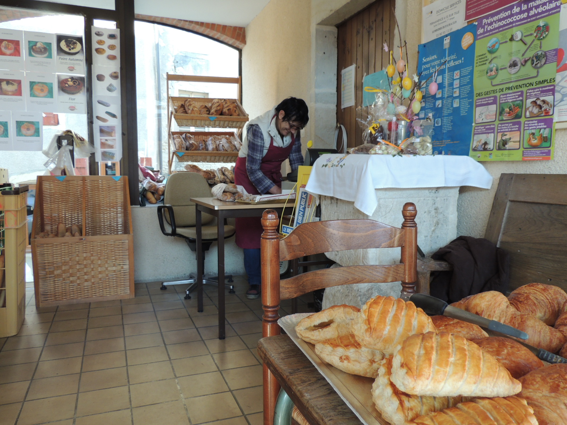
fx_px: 459
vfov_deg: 49.7
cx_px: 284
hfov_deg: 63.4
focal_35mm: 28
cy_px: 212
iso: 140
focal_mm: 4.9
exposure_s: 1/30
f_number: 3.1
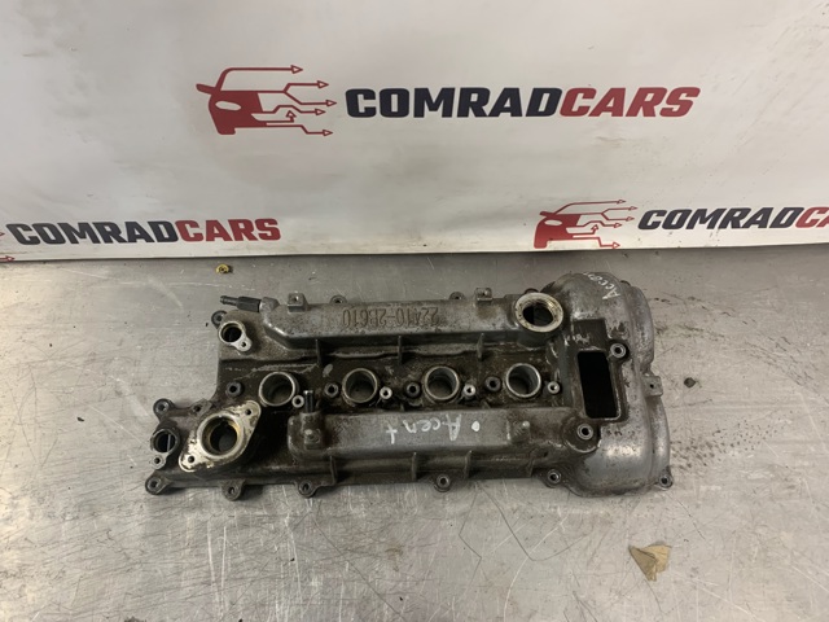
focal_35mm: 26
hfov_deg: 67.3
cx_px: 414
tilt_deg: -69.4
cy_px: 311
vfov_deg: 53.1
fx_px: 623
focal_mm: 4.25
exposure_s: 1/70
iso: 100
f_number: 1.8
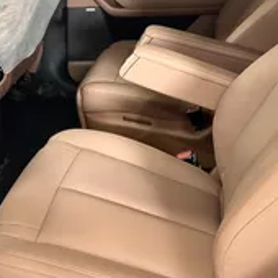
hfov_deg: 33.9
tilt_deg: -23.7
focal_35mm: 50
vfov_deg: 33.4
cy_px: 72
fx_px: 454
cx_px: 108
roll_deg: +0.4
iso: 1000
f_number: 1.78
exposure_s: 1/36
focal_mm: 6.76
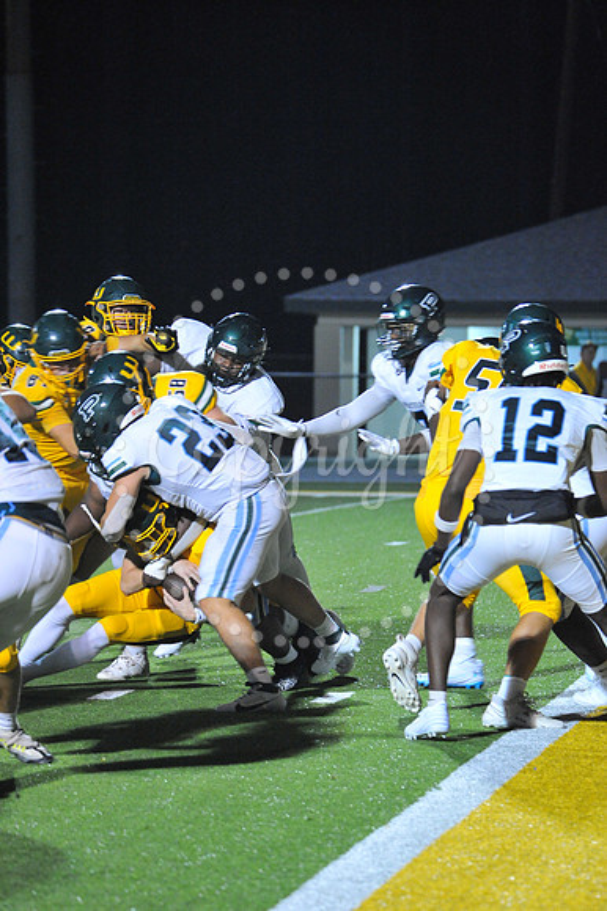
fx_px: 5064
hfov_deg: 6.9
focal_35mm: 200
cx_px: 304
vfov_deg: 10.3
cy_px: 456
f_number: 5.6
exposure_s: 1/200
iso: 6400
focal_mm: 200
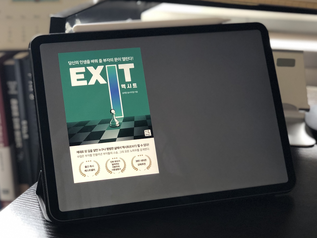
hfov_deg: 36.8
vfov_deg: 28.0
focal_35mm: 52
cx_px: 158
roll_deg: +1.1
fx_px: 476
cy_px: 119
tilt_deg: -19.8
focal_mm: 6
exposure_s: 1/30
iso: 100
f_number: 2.4
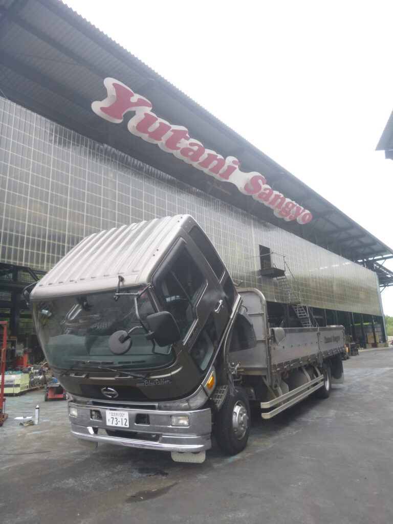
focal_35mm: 25
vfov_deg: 69.4
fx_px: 378
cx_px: 196
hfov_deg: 54.9
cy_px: 262
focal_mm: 4.5
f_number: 3.9
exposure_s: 1/200
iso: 100
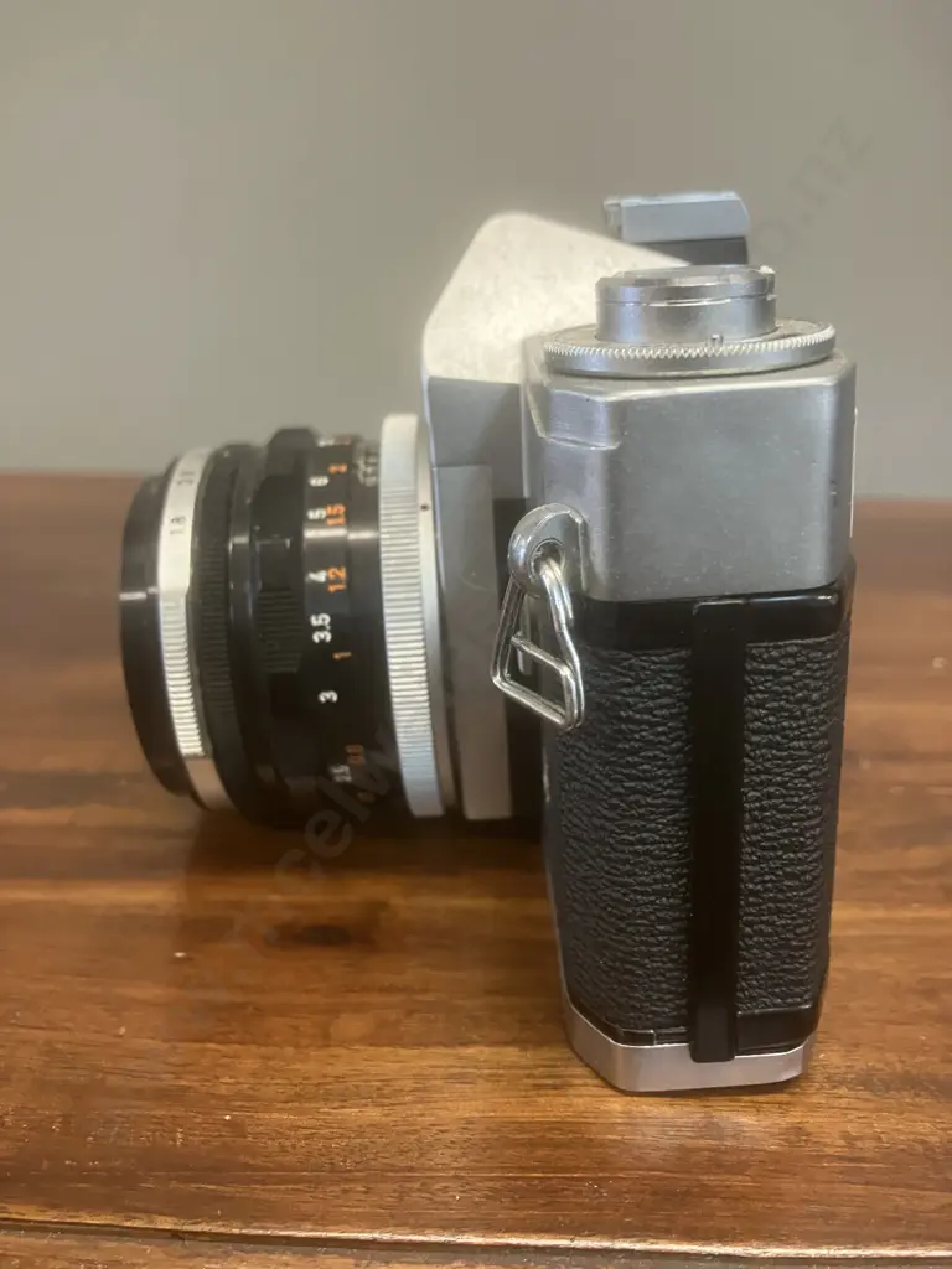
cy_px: 634
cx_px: 476
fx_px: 1027
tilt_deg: -20.1
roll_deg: +0.0
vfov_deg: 63.4
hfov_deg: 49.7
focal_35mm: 28
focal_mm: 3.99
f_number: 1.8
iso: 250
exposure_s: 1/33
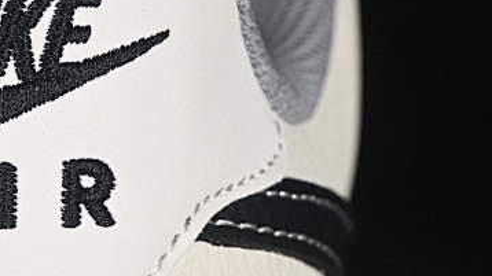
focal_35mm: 237
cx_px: -29
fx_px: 3090
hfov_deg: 9.0
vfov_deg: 5.1
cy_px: 354
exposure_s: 1/60
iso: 160
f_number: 7.1
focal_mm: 50
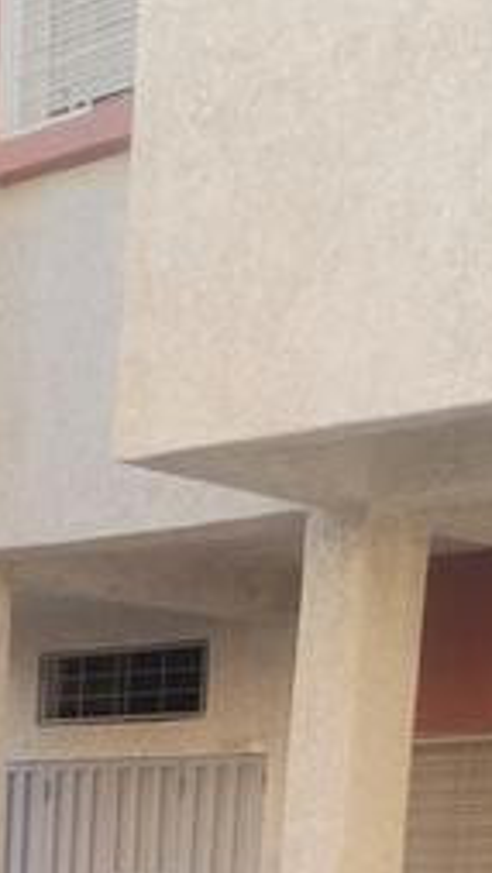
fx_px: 2248
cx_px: -103
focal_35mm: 97
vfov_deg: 19.3
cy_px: 1297
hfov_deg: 12.2
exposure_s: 1/112
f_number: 1.8
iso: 50
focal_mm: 4.75
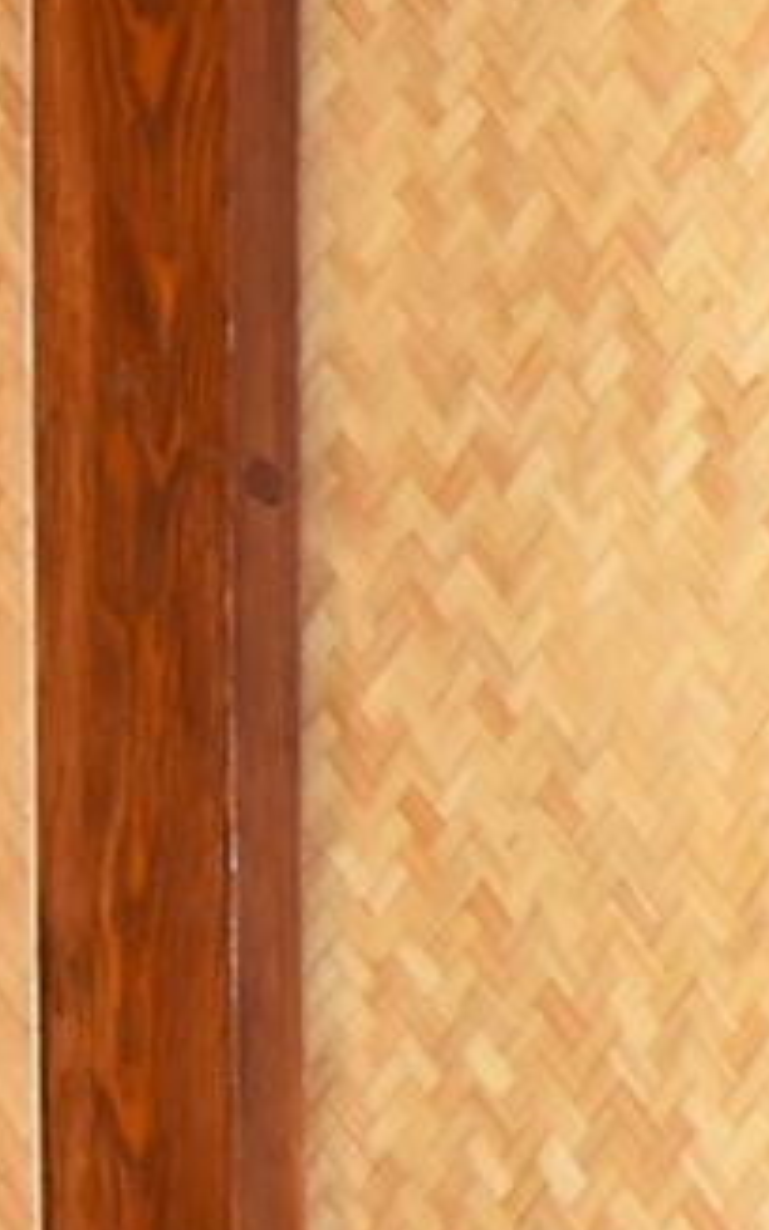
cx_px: 2473
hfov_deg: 9.6
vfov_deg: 20.9
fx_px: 3267
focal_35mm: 98
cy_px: 1056
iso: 800
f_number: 4.5
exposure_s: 1/80
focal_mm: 13
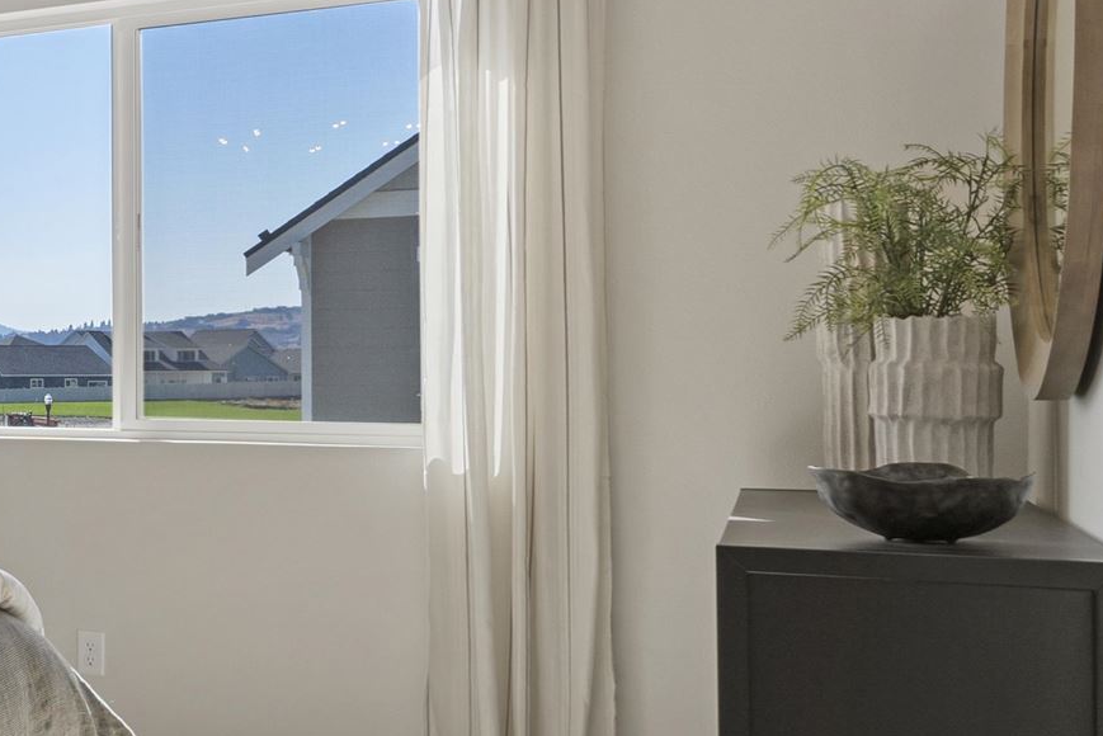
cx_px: -423
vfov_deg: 25.5
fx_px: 1624
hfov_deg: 28.6
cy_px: 395
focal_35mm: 53
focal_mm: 10
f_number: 4
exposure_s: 1/30
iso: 200
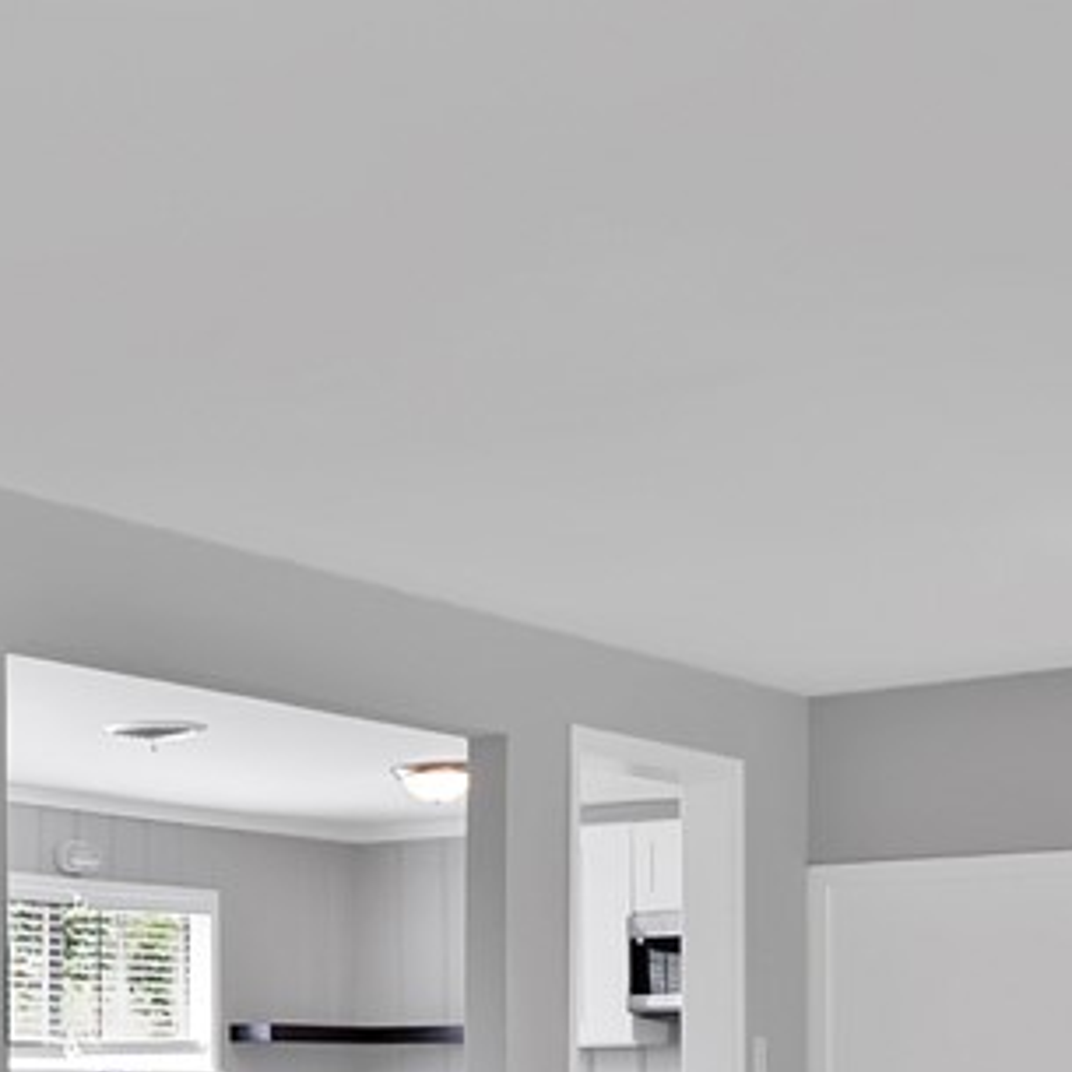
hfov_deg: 23.0
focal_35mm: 67
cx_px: -295
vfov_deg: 24.5
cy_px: 1077
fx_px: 2347
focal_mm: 12
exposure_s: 1/2
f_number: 9
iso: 640
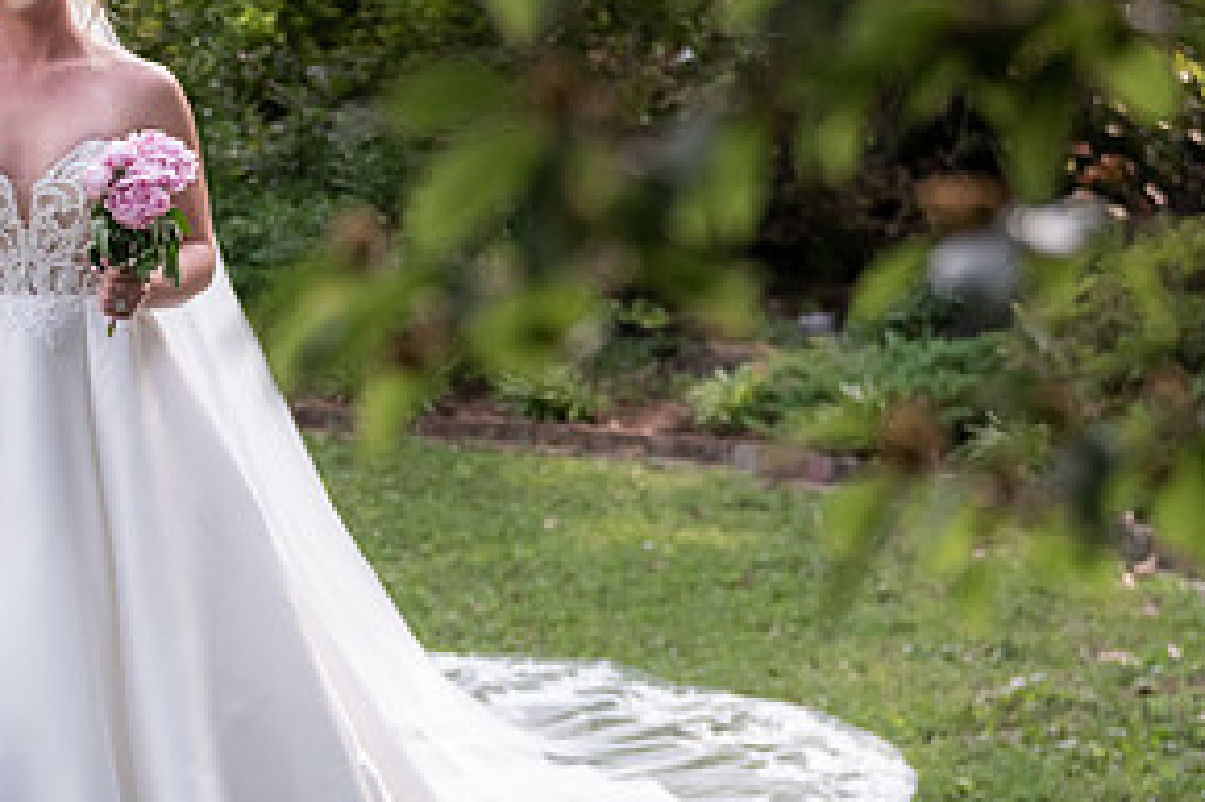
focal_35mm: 89
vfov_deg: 15.3
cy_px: 253
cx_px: 343
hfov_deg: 22.7
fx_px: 2977
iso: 1600
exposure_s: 1/4000
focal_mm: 40
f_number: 2.8
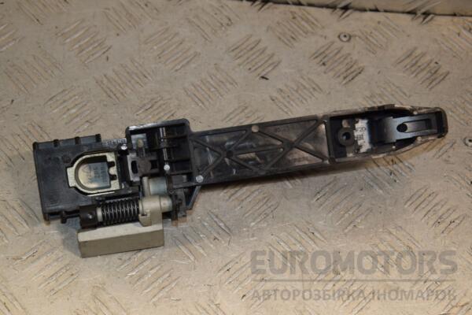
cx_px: 236
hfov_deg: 27.0
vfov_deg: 18.2
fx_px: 983
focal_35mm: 75
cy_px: 158
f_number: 8
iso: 800
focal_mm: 50
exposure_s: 1/200
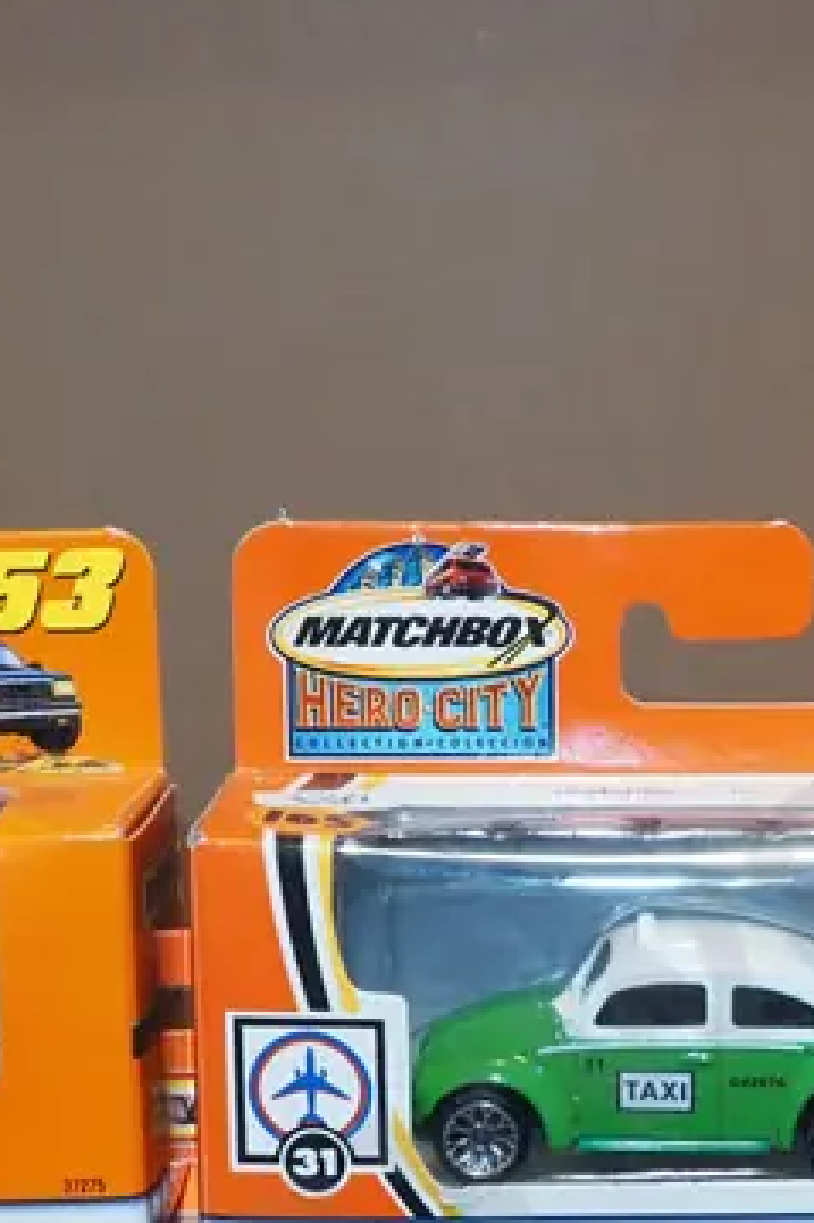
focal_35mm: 95
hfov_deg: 14.3
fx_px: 3225
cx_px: 715
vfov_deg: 21.2
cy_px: 964
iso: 1600
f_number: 5.6
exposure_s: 1/100
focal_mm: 16
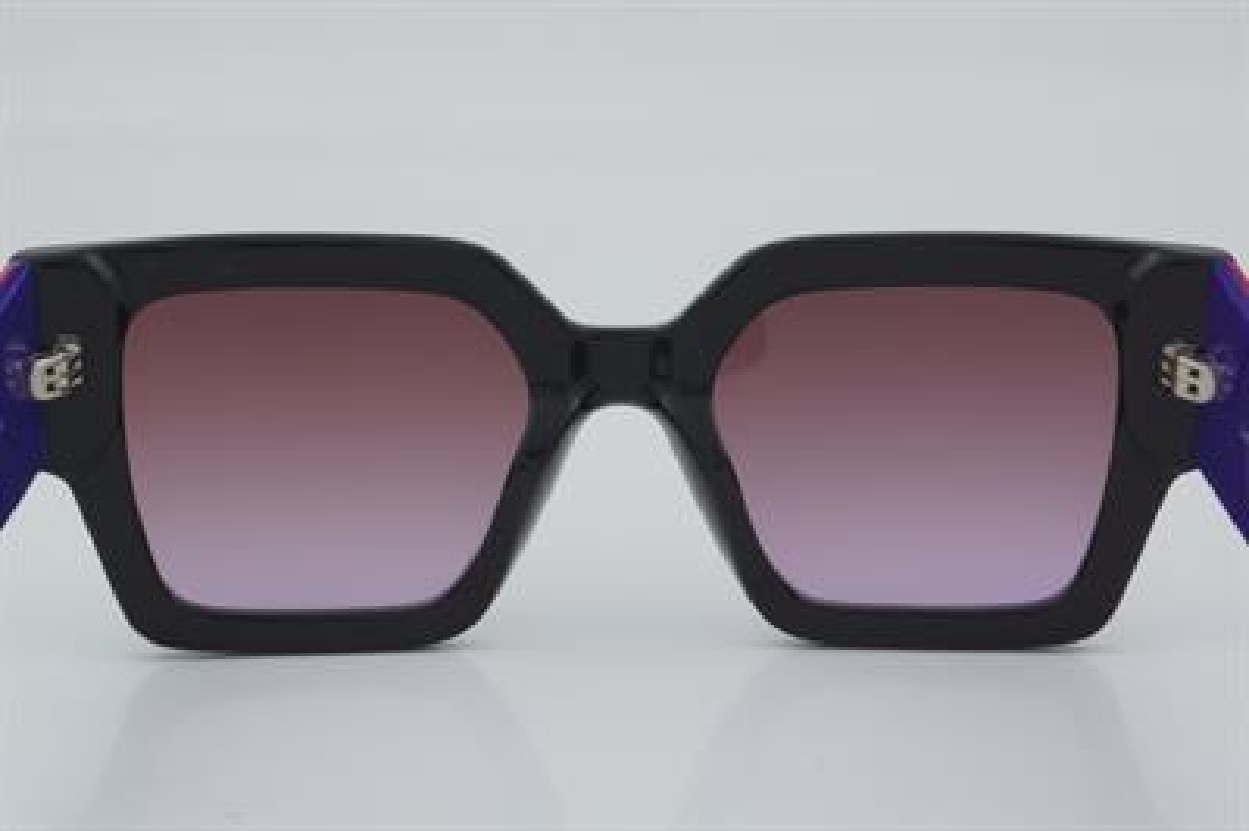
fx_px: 2860
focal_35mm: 82
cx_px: 624
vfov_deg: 16.5
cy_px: 416
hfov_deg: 24.6
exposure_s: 1/4
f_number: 32
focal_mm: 55
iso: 100
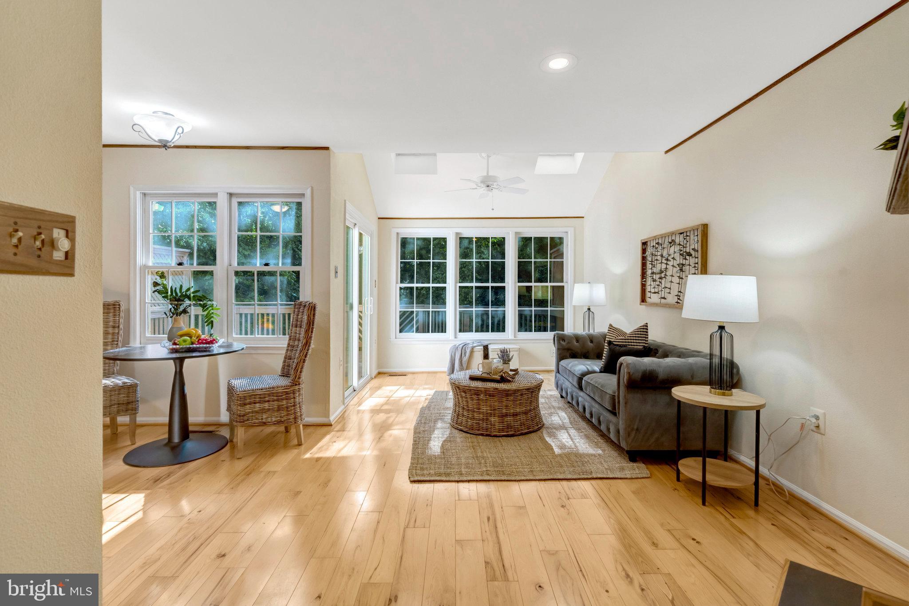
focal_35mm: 16
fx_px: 404
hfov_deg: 96.7
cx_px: 454
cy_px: 303
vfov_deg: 73.7
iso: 1250
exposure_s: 1/100
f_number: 8
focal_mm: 16
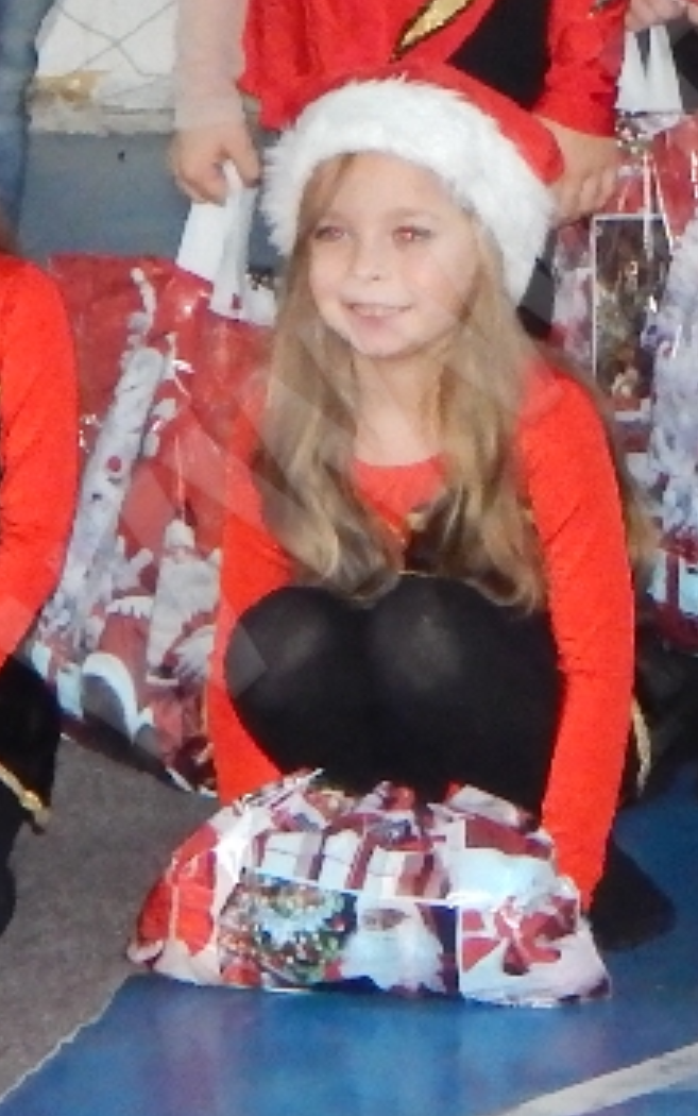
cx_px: 1144
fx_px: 7633
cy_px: -316
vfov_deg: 8.3
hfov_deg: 5.2
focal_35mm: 251
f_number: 4.1
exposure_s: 1/30
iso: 1250
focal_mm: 12.3
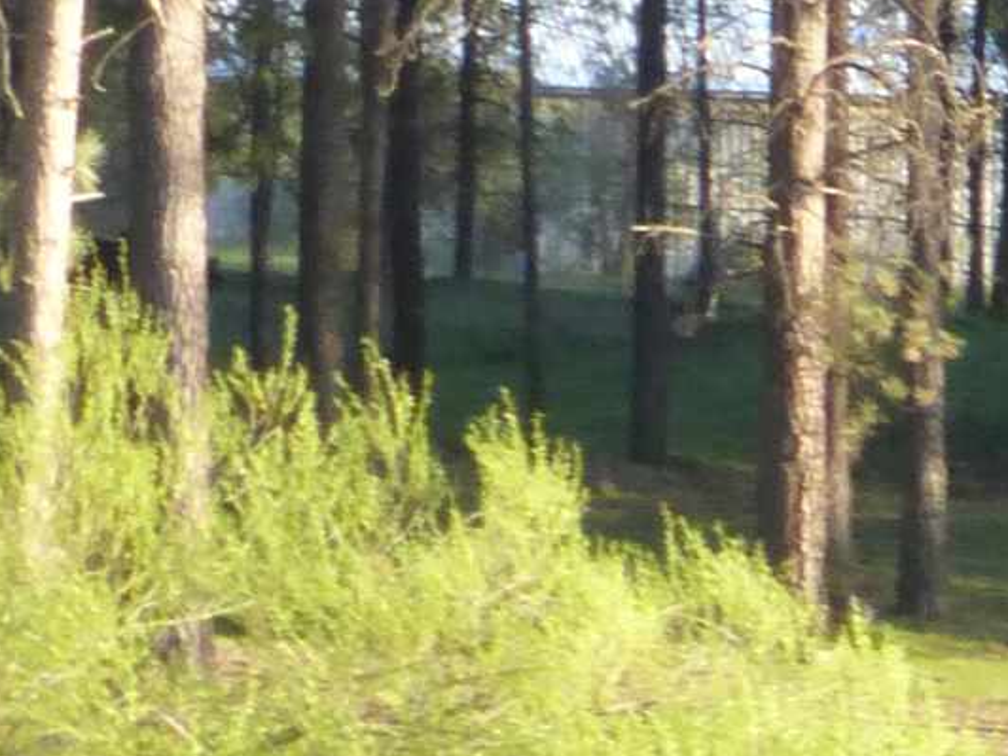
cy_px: 908
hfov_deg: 4.5
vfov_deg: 3.5
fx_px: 12434
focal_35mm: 427
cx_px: 2380
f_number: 5
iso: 320
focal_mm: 12.5
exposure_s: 1/125
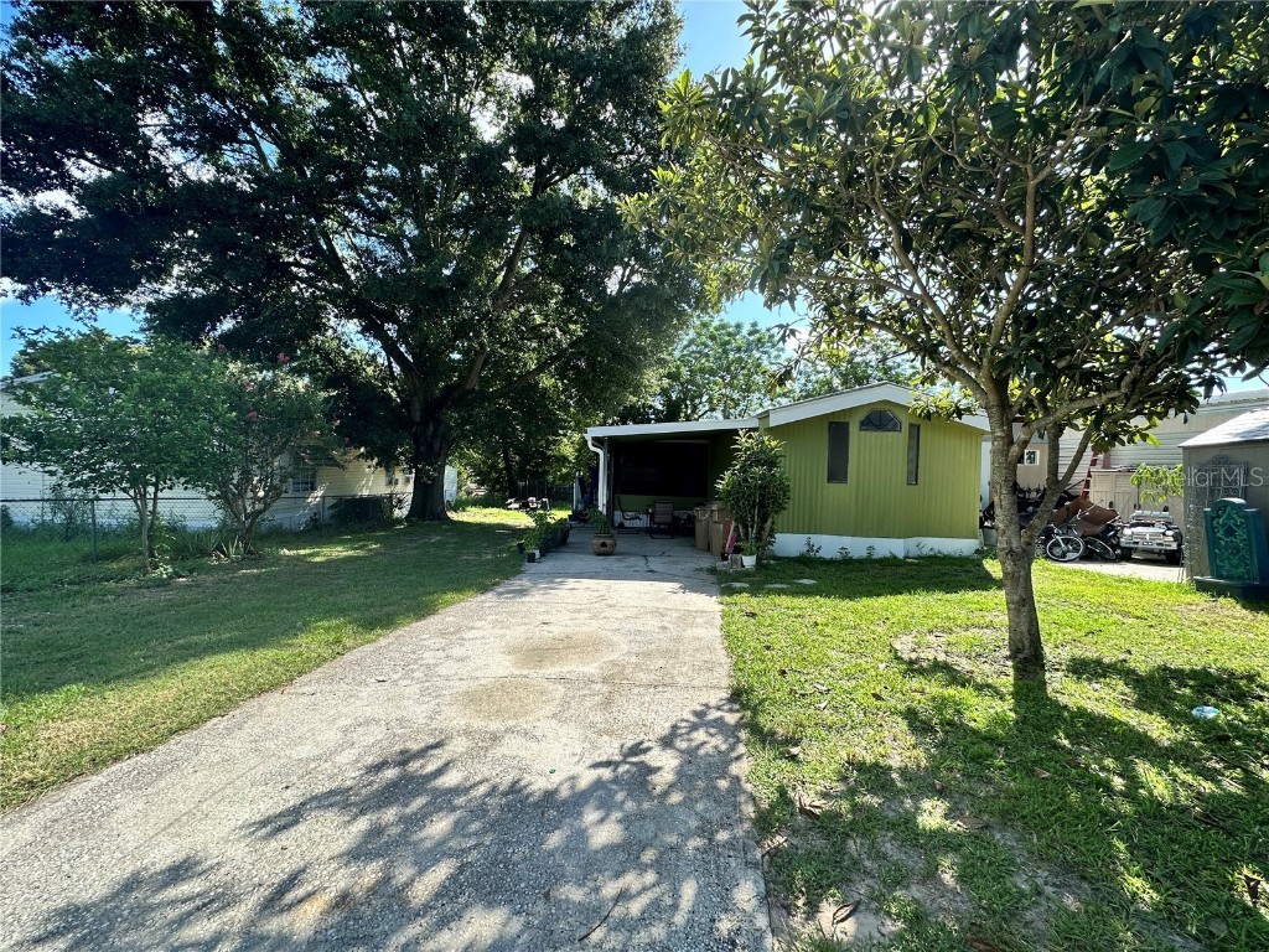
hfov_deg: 102.1
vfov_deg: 85.7
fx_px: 513
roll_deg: -1.3
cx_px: 634
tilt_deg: -1.8
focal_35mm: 14
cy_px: 476
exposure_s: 1/734
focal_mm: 2.22
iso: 40
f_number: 2.2
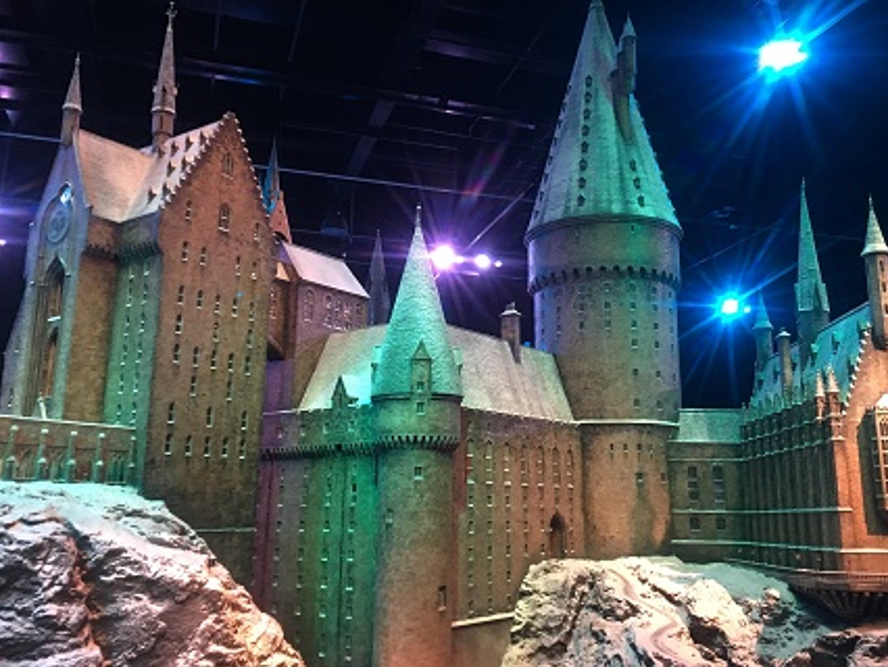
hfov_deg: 53.8
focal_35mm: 34
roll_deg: -1.1
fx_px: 873
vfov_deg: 41.8
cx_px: 492
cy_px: 307
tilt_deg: +14.8
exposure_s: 1/20
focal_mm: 4.15
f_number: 2.2
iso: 200
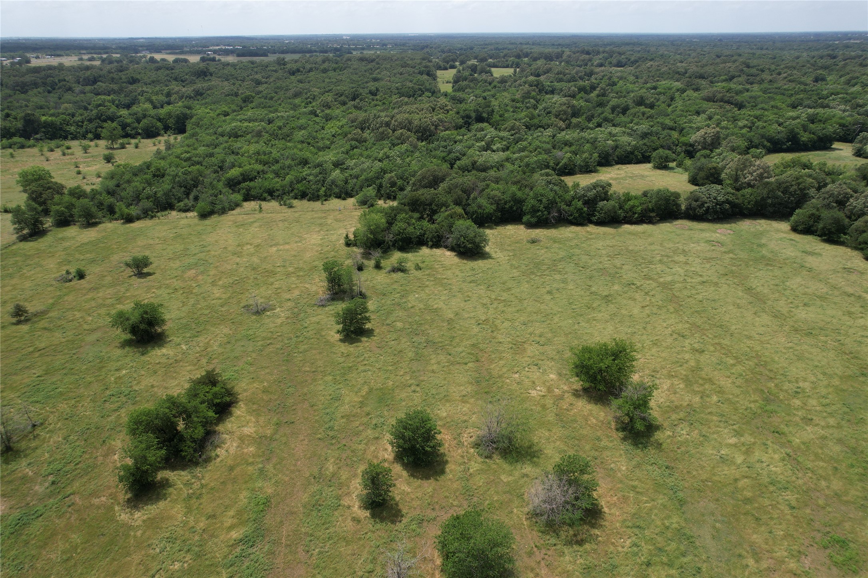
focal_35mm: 22
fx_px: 530
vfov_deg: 57.2
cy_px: 289
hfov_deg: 78.6
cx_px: 434
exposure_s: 1/1600
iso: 110
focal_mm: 8.38
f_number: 2.8
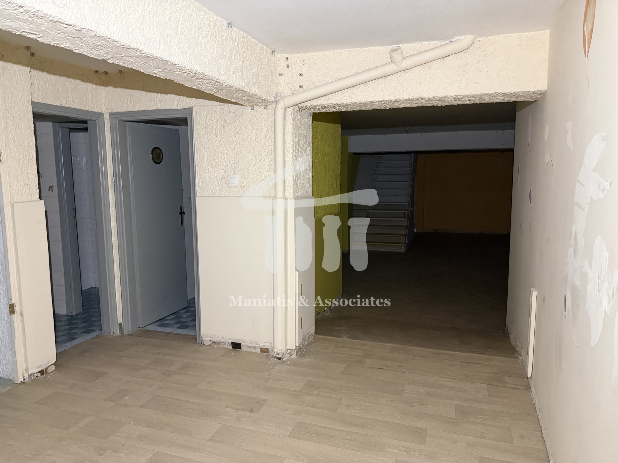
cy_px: 232
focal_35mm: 24
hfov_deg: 71.6
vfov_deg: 56.8
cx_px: 309
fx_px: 428
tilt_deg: -6.1
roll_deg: +1.9
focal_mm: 6.76
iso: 800
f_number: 1.78
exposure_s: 1/47
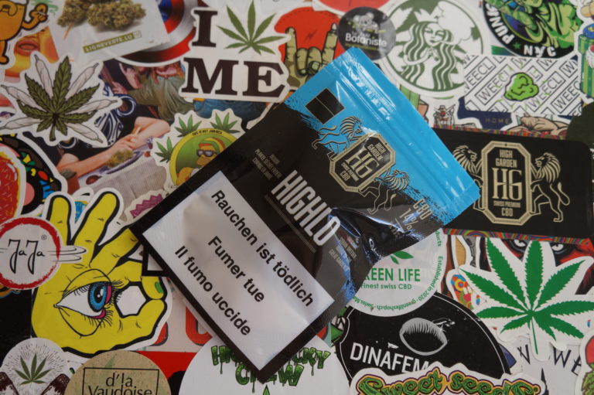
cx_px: 297
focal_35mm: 36
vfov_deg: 36.8
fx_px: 594
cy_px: 198
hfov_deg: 53.2
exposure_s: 1/160
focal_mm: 24
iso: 100
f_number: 4
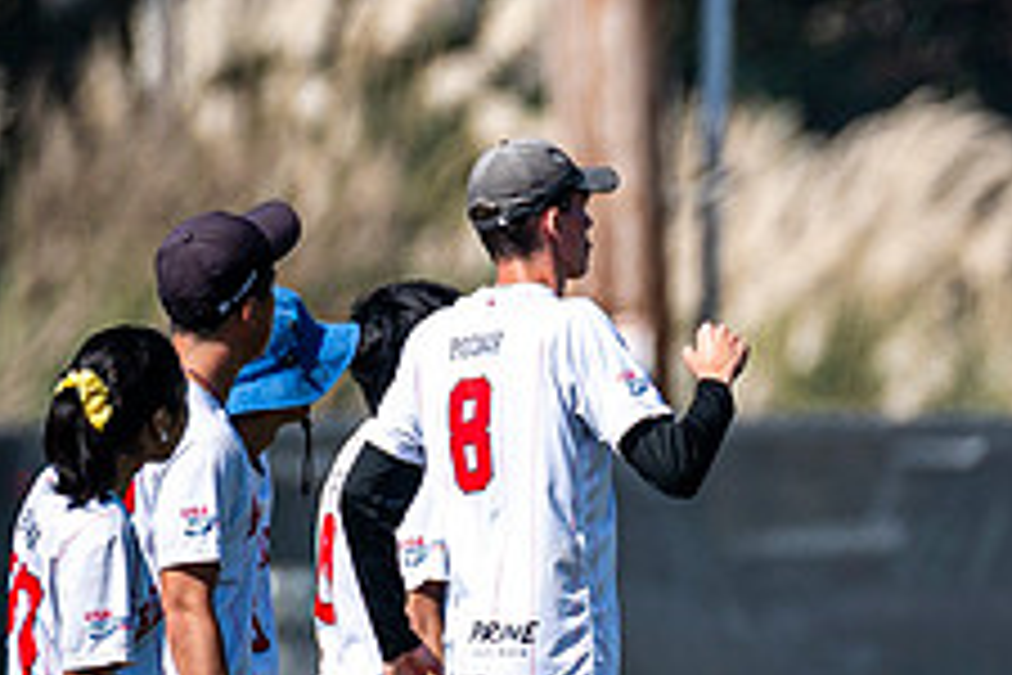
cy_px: 704
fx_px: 38931
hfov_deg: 1.5
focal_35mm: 1385
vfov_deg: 1.0
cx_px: 1845
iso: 200
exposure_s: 1/2500
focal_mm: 280
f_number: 3.2
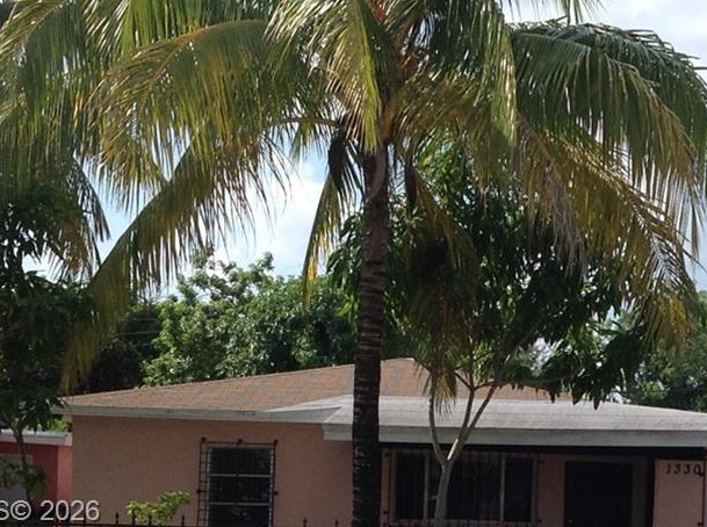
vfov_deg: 15.7
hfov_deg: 20.8
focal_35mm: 92
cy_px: 513
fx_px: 1875
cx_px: 668
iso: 50
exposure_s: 1/1779
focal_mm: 4.28
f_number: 2.4
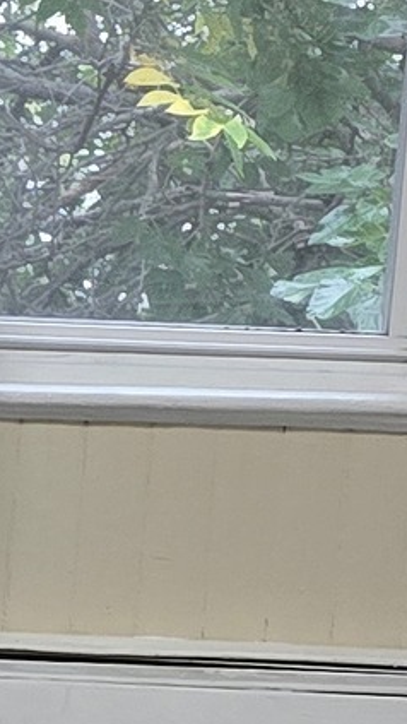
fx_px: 3491
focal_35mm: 182
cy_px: 599
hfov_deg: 6.1
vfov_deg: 11.8
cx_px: -852
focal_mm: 6.3
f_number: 1.7
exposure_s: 1/60
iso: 640
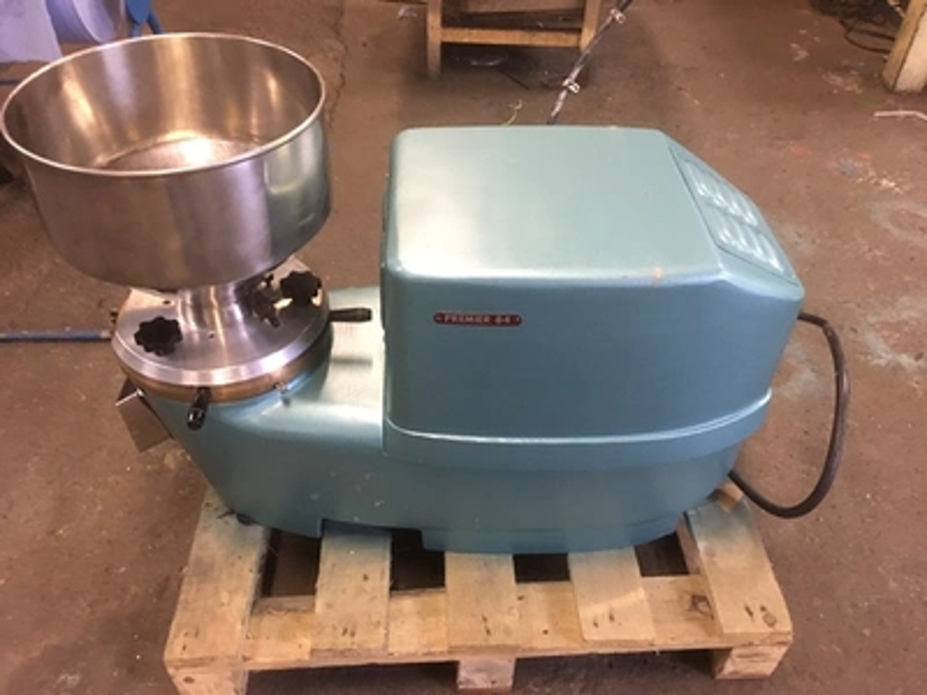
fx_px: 777
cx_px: 464
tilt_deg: -41.1
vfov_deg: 48.2
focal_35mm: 29
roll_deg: +2.3
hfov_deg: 61.7
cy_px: 348
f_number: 2.2
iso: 250
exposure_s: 1/33
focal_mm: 4.15
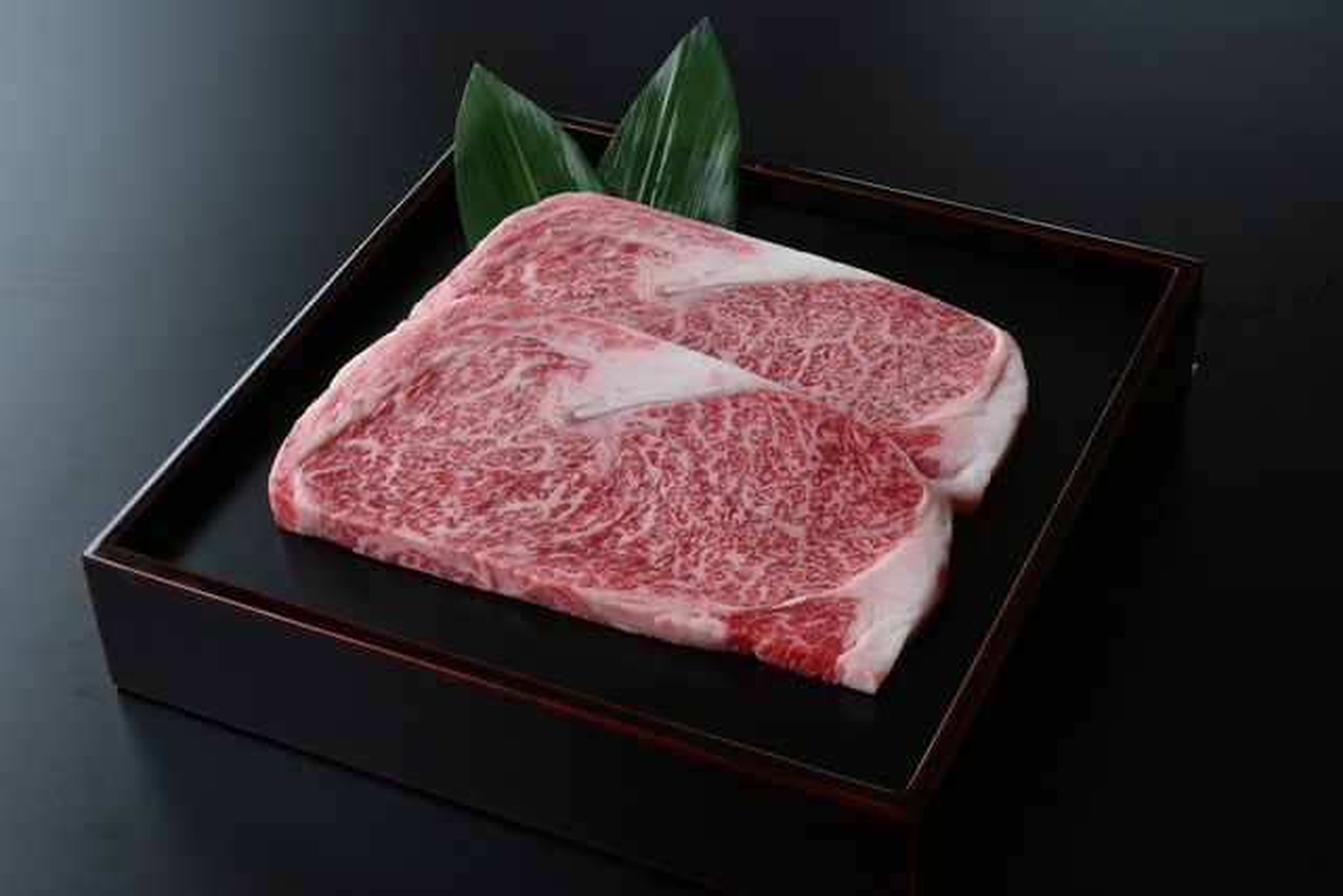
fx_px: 2519
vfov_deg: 20.2
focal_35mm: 68
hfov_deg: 29.9
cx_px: 672
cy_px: 448
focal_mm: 45
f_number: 16
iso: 720
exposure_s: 1/80
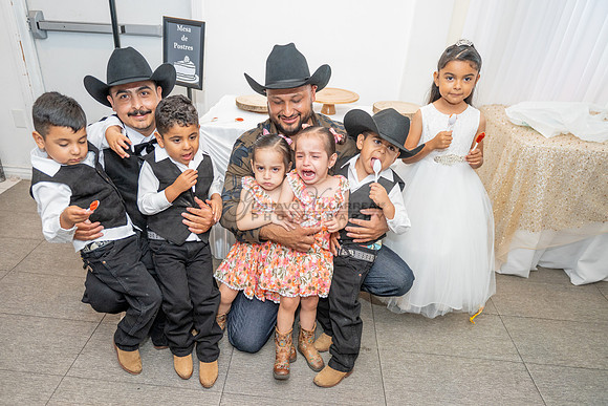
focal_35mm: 26
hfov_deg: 69.3
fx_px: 439
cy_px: 220
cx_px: 279
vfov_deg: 49.5
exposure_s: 1/160
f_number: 3.2
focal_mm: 24
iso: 800
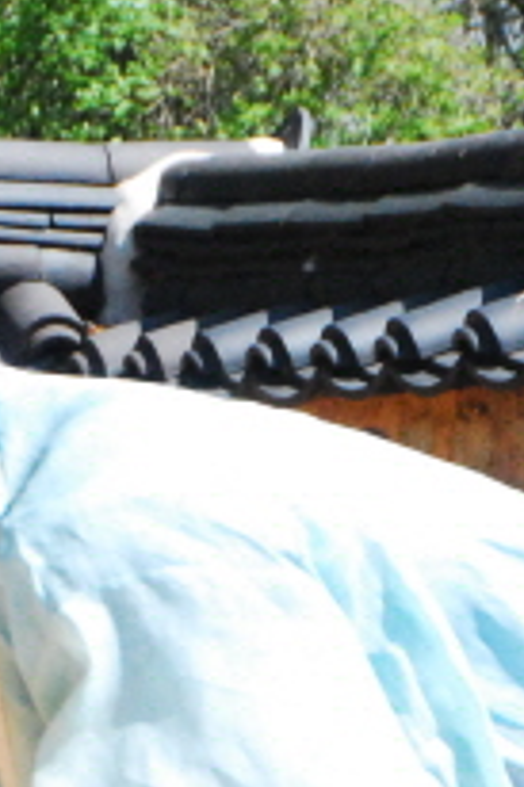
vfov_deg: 4.6
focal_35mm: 452
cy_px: 623
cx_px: -627
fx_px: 9875
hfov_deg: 3.0
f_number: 11
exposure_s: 1/1600
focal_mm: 95
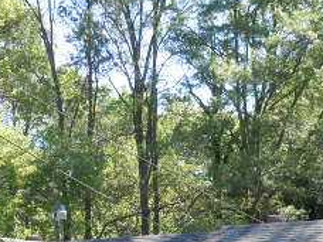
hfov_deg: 13.5
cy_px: 279
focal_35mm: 146
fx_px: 1362
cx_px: 115
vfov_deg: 10.0
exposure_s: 1/160
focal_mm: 9.3
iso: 100
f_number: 3.9
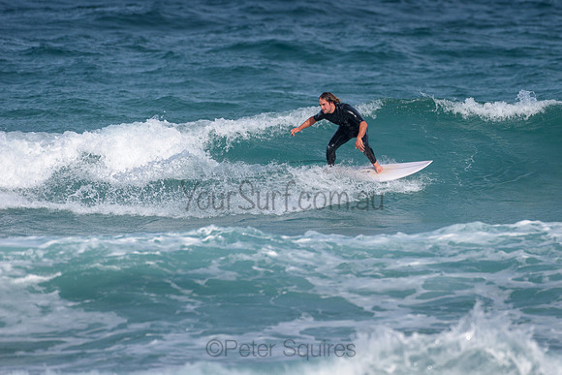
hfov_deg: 3.4
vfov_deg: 2.2
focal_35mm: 613
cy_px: 146
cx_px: 344
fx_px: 9567
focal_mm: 500
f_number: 5.6
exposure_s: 1/2000
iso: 140
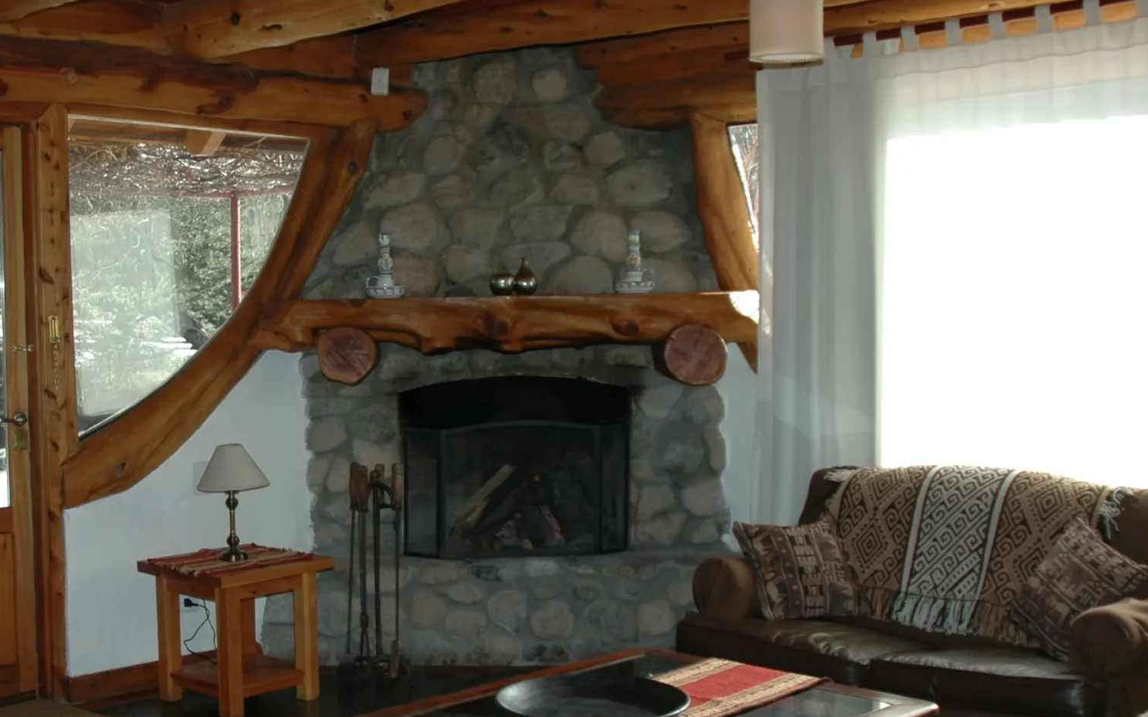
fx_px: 1470
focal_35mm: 47
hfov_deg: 42.0
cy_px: 421
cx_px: 371
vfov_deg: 27.4
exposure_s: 1/400
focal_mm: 18
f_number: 3.5
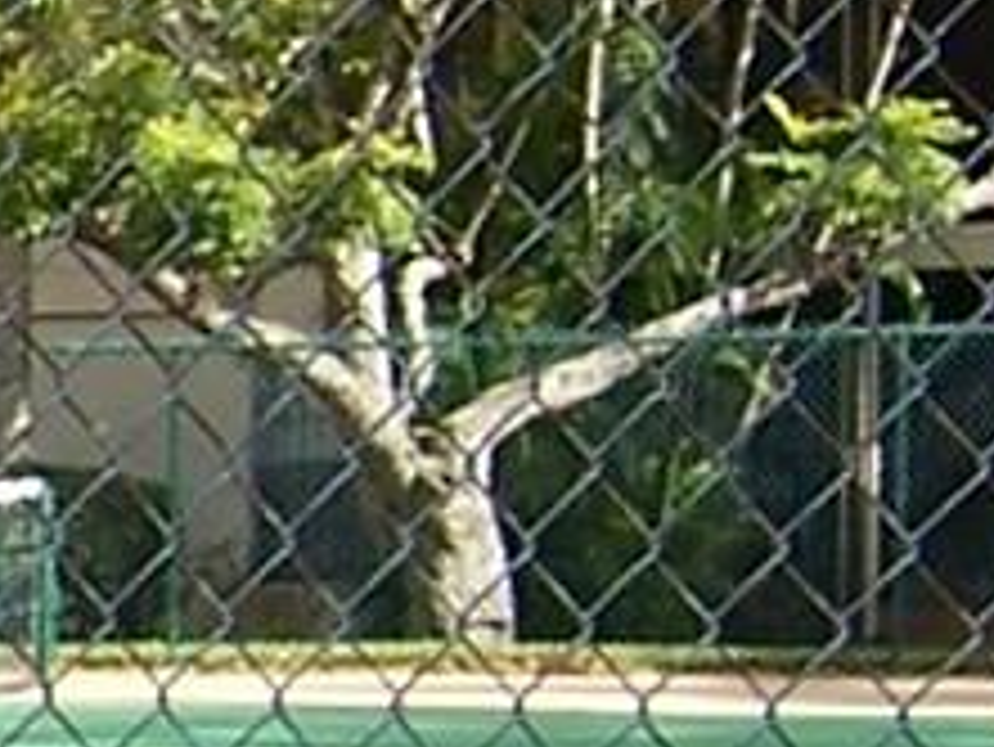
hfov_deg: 7.3
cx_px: -2037
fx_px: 6867
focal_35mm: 239
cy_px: 1012
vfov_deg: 6.2
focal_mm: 5.5
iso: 80
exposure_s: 1/350
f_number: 3.4
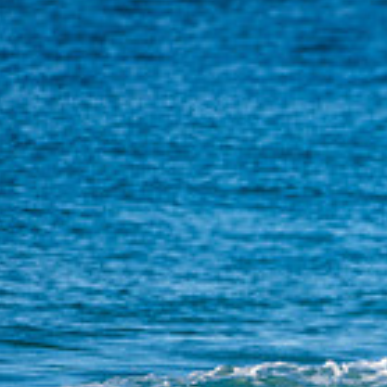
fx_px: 33594
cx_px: 532
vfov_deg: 0.7
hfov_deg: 0.7
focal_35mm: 2656
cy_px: 458
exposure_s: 1/1250
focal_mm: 500
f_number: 5.6
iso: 280
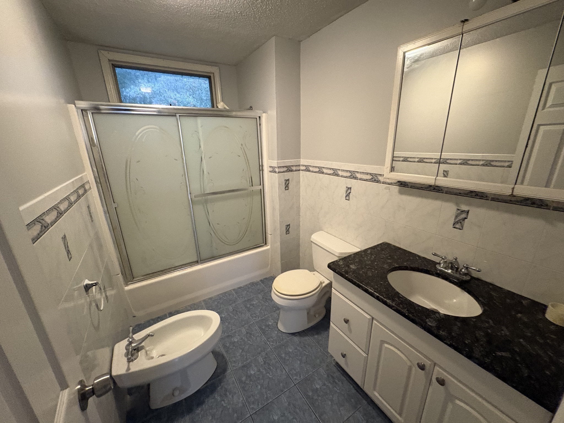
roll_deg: +2.3
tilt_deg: -16.2
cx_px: 282
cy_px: 212
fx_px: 228
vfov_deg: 85.7
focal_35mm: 14
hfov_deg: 102.1
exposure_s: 1/40
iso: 640
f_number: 2.2
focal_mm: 2.22
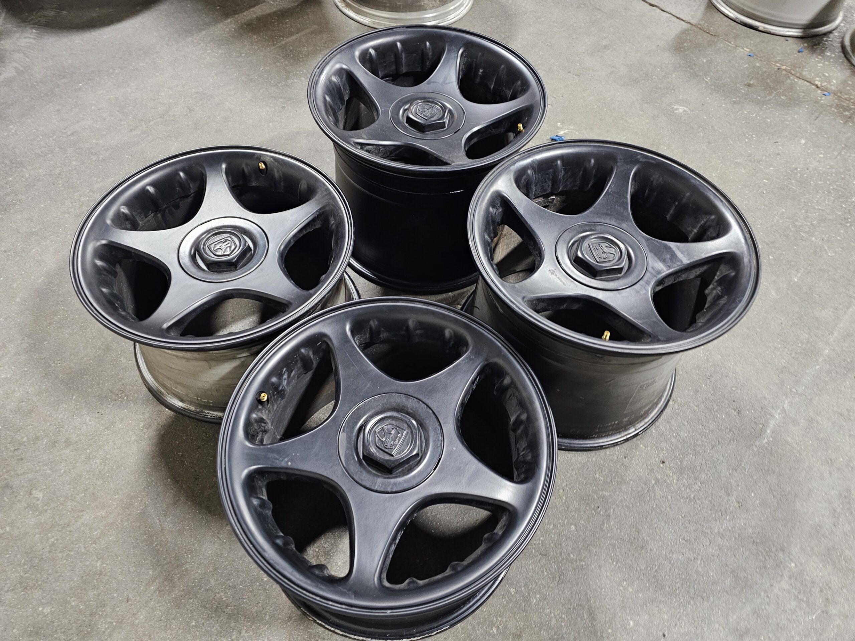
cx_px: 428
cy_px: 320
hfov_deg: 73.9
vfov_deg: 58.9
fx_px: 568
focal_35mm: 23
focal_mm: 6.3
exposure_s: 1/24
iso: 500
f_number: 1.7
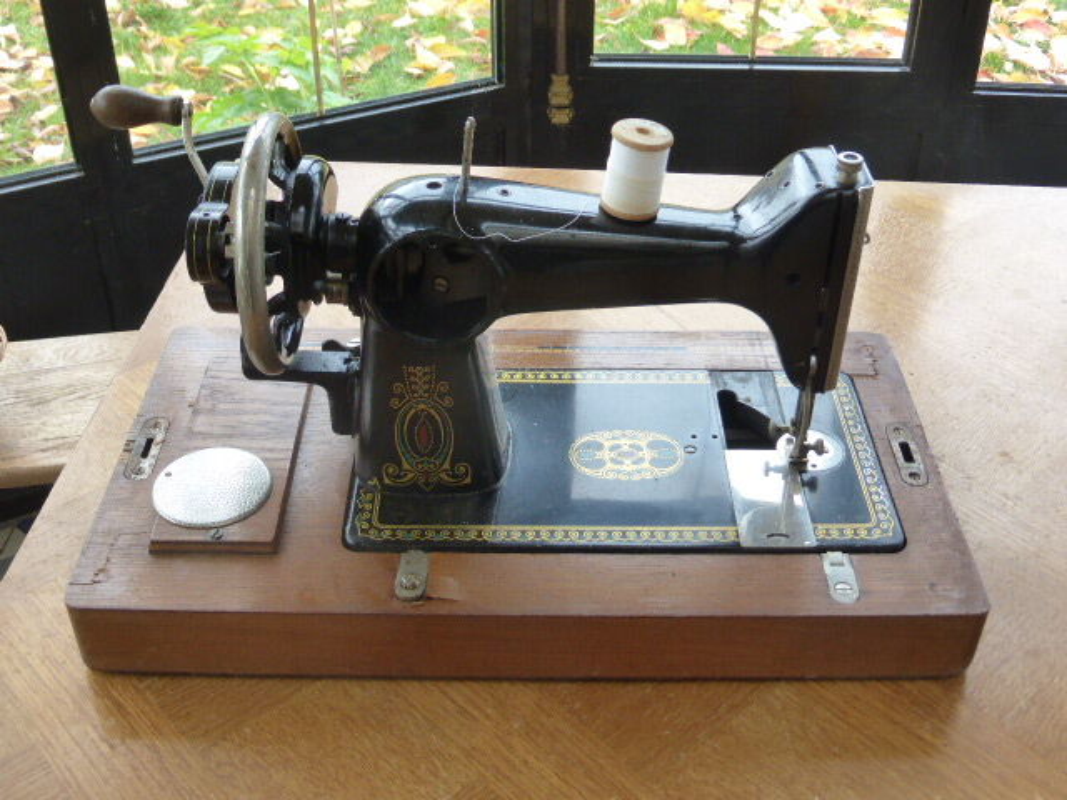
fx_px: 1325
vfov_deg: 33.6
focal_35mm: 43
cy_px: 400
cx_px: 534
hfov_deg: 43.9
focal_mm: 7.4
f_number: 3.9
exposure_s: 1/50
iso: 400
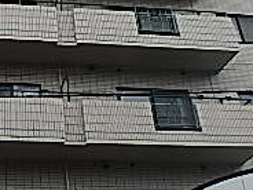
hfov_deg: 25.7
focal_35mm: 73
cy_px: -32
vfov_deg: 19.1
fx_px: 534
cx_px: 16
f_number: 3.5
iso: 125
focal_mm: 3.7
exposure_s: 1/400
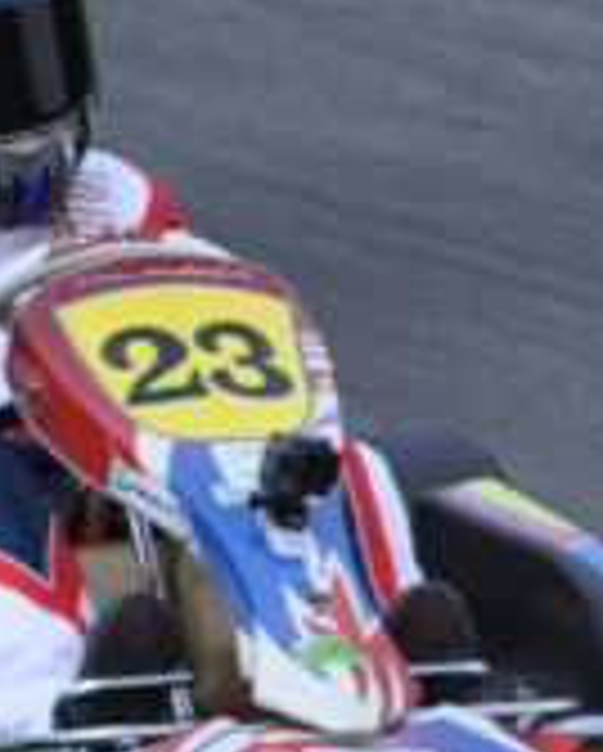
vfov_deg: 1.5
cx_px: 194
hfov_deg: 1.2
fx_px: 28747
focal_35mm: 1291
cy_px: 653
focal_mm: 150
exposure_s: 1/1000
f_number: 5
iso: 400
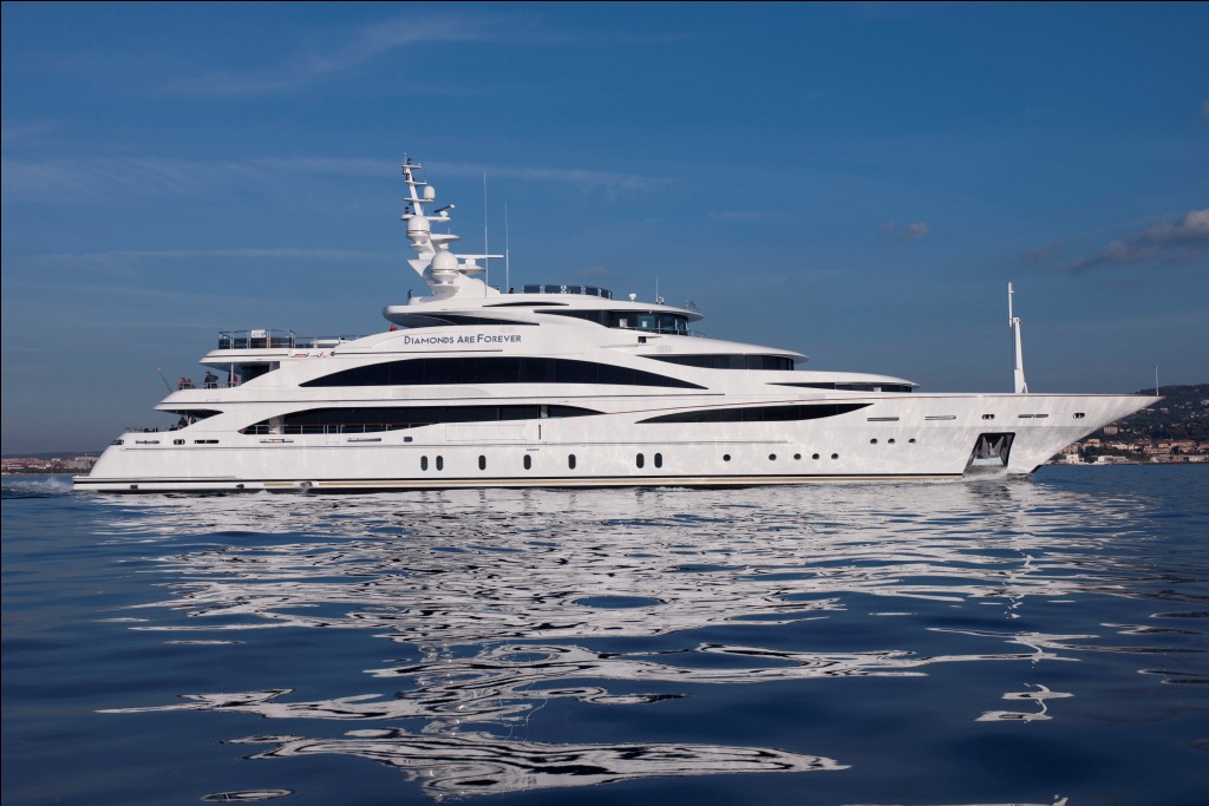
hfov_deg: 43.6
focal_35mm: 45
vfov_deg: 29.9
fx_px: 1511
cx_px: 604
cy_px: 403
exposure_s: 1/500
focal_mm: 45
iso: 100
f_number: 10
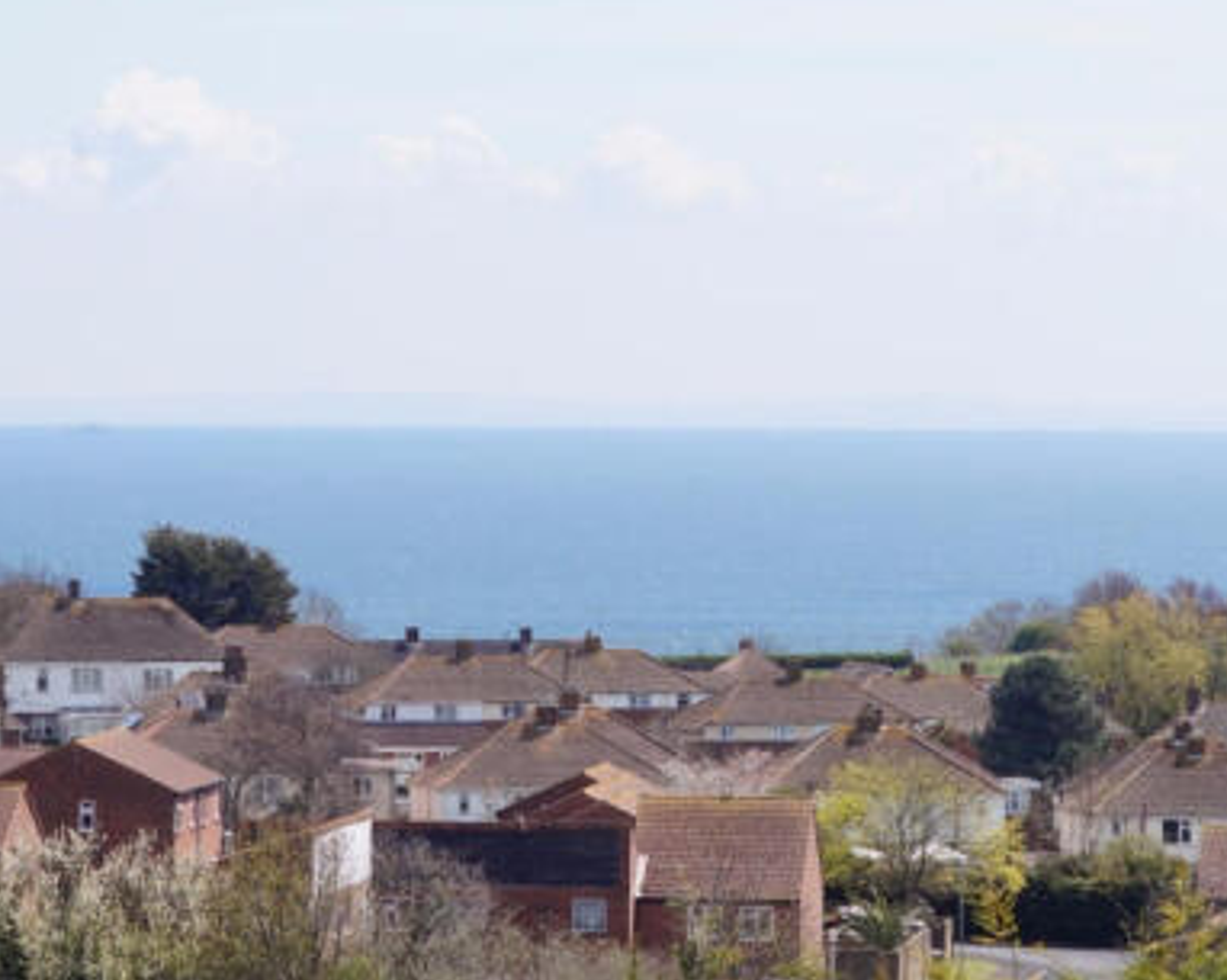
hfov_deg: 8.0
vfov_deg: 6.4
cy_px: 297
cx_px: 687
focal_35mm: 242
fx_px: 8781
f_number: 8
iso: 100
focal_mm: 100
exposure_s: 1/320
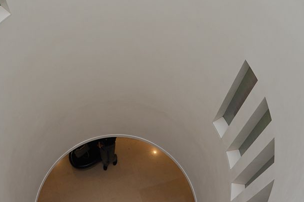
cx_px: 136
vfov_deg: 16.5
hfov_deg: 25.7
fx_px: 667
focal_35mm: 79
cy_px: -44
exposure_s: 1/100
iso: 100
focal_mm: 24
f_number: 4.5
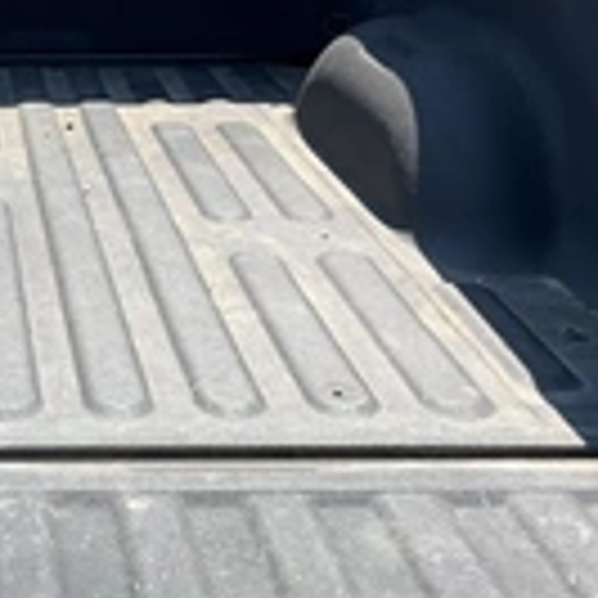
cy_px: 333
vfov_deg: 22.5
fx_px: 1505
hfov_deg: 21.4
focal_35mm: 77
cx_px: -45
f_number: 1.8
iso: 25
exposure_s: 1/1015
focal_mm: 3
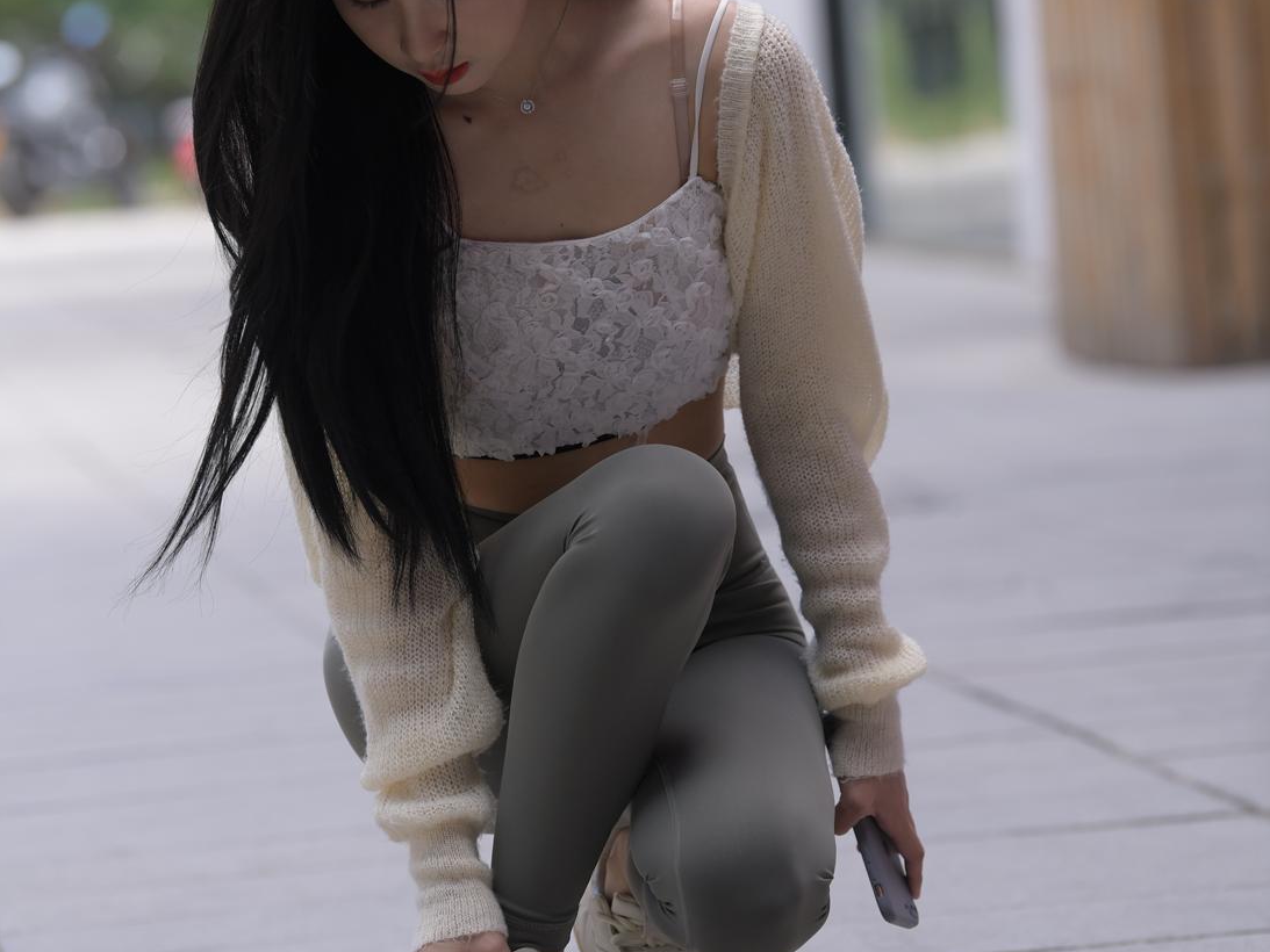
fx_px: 7192
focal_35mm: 196
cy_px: 340
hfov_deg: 10.1
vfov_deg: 7.6
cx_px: 637
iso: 400
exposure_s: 1/1000
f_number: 4
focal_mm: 135
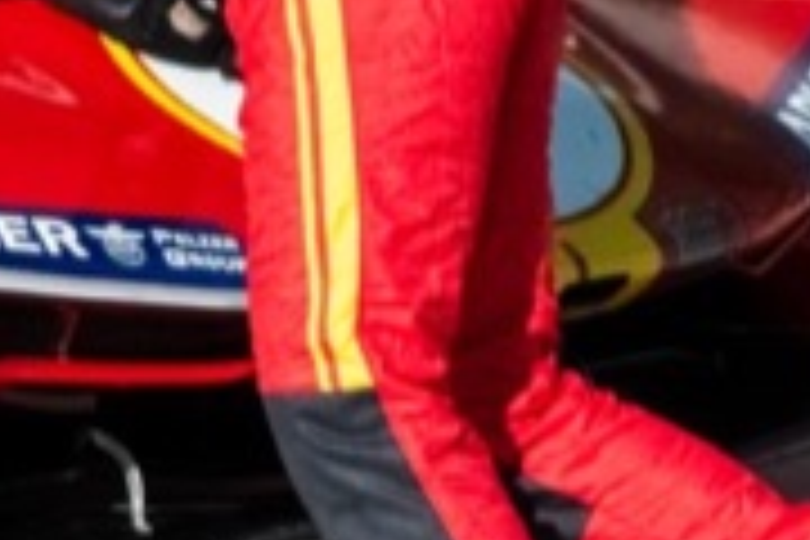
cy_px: -34
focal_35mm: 3331
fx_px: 74942
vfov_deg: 0.4
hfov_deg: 0.6
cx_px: -585
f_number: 8
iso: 2000
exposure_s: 1/4000
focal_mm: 500
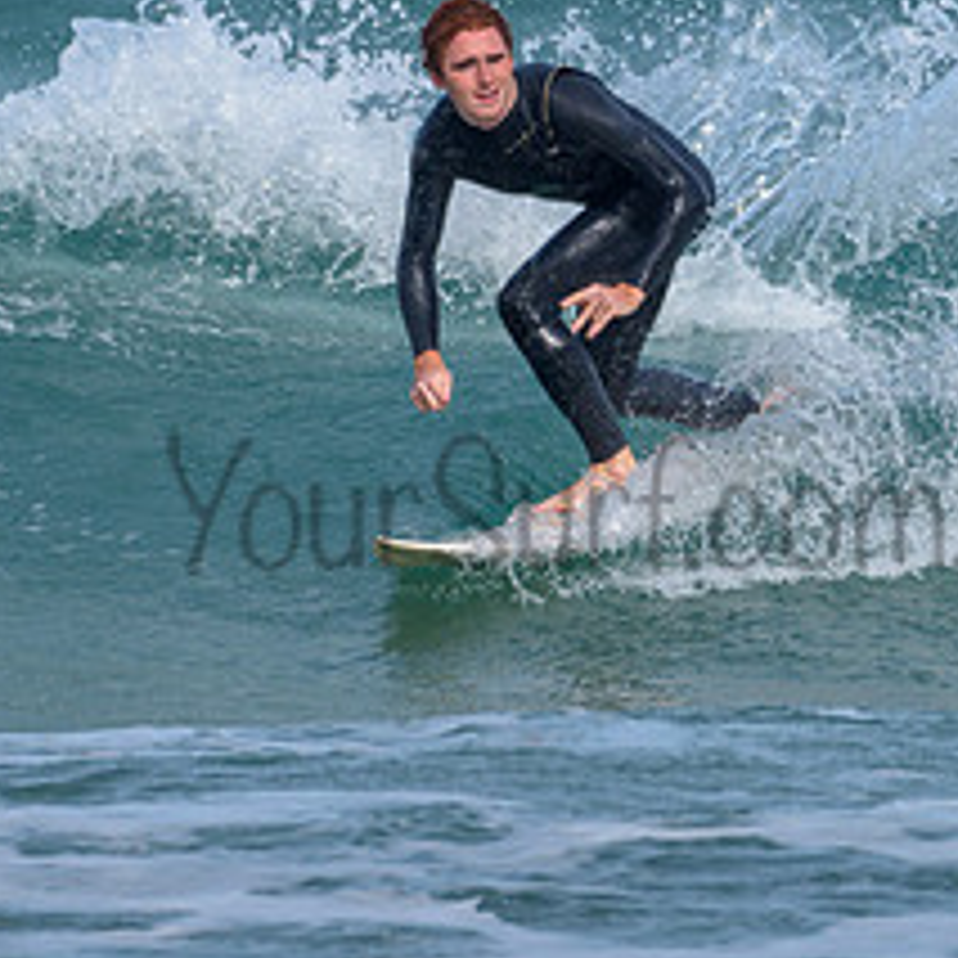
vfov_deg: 1.2
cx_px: 596
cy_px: 269
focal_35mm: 1417
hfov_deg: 1.2
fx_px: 44367
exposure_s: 1/2000
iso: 180
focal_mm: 500
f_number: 5.6
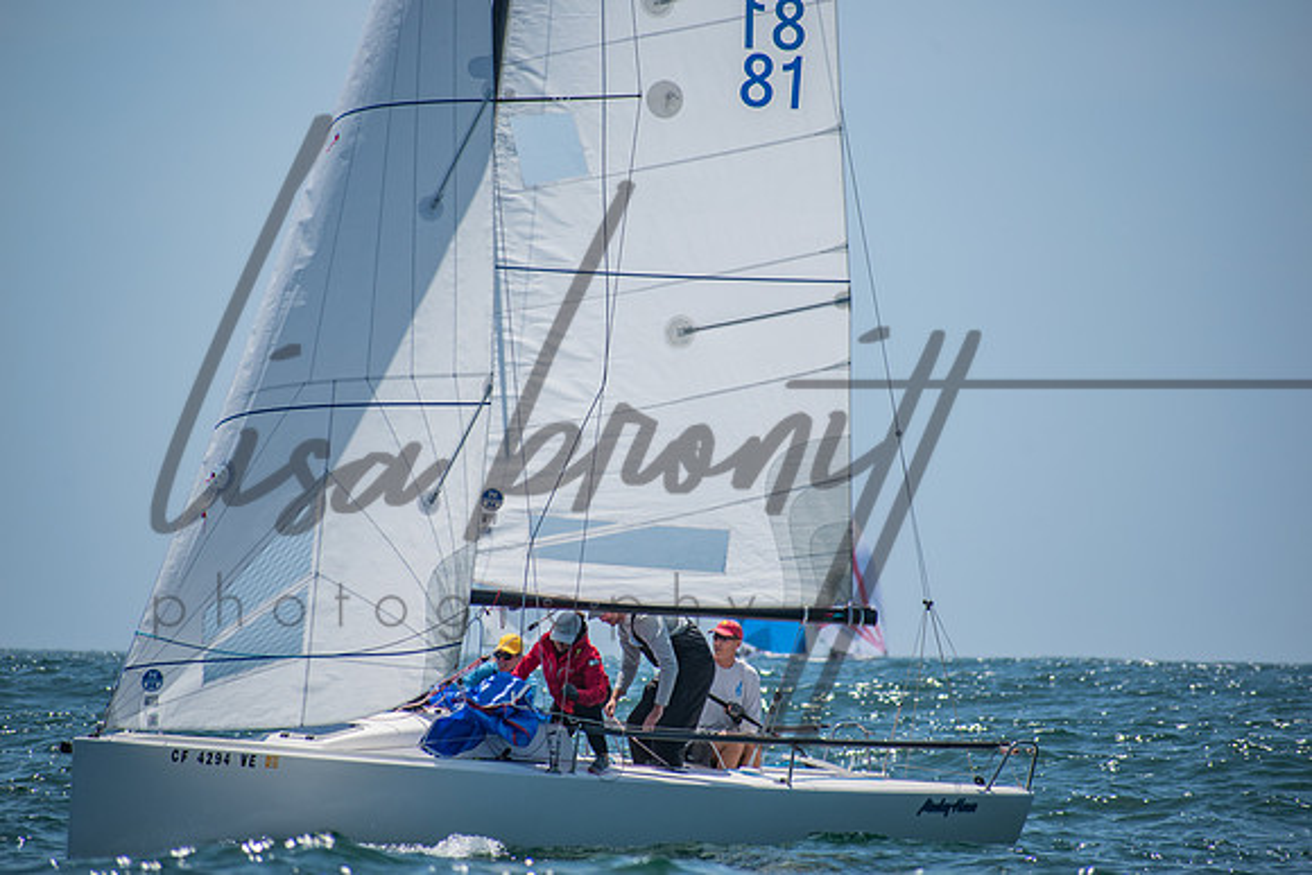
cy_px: 438
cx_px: 656
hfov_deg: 6.2
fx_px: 12029
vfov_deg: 4.2
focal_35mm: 330
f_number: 6.3
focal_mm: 220
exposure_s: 1/1250
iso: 200
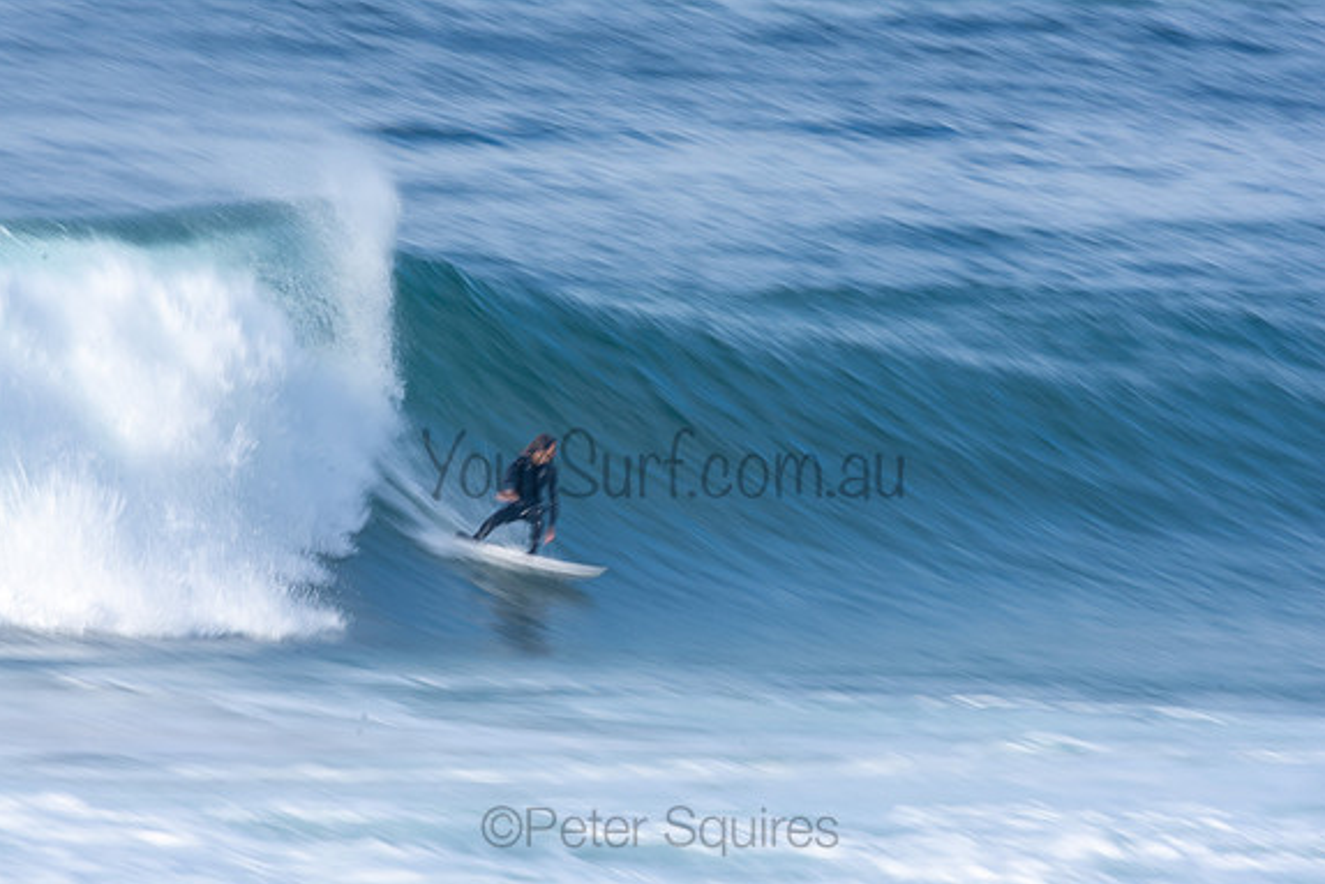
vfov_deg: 1.8
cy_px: 444
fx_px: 27904
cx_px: 660
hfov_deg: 2.7
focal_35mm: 758
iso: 100
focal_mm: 500
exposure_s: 1/30
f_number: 20
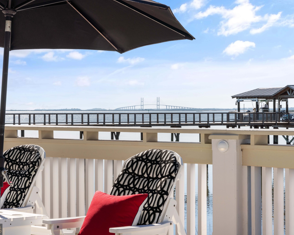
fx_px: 740
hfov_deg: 22.5
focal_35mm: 85
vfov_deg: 18.1
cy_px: 117
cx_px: 145
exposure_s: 1/160
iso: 100
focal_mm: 75
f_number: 22
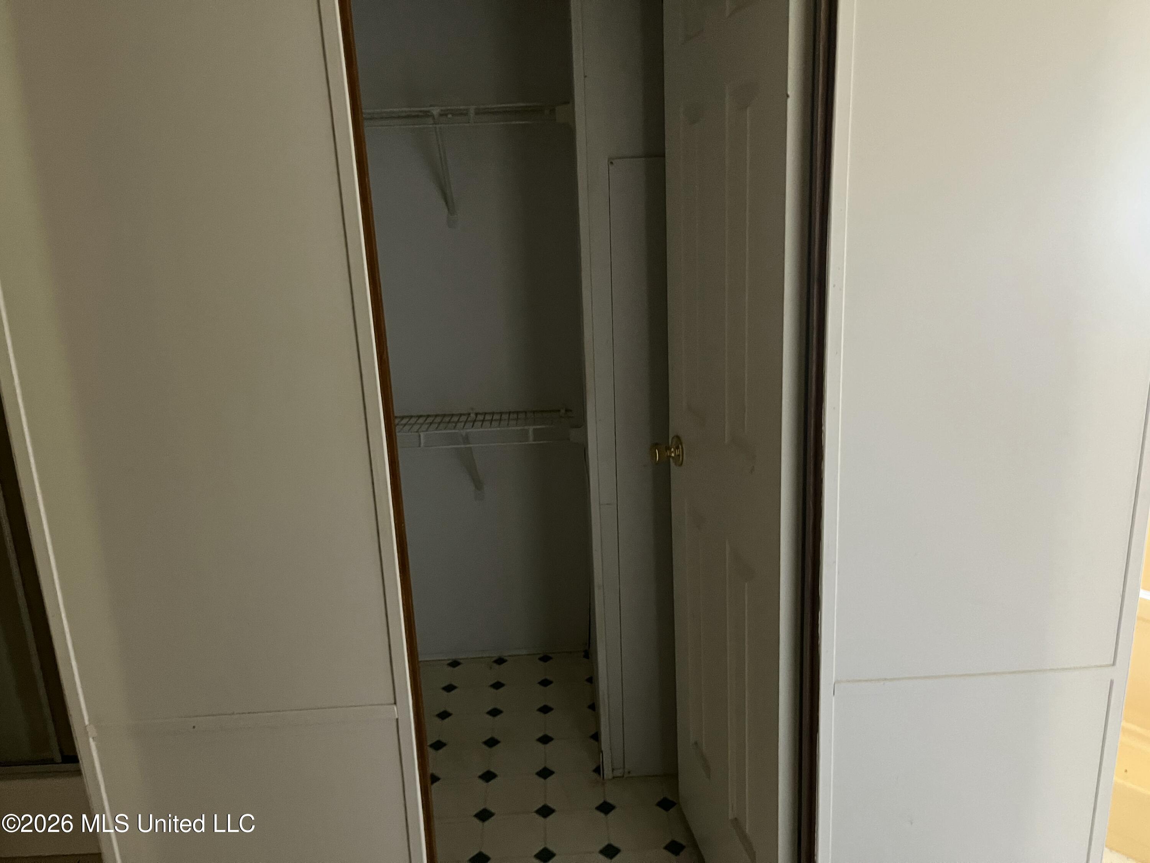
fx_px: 864
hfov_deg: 67.3
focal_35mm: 26
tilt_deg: -13.5
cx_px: 575
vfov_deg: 53.1
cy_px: 432
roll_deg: +3.4
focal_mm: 5.1
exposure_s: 1/31
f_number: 1.6
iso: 640
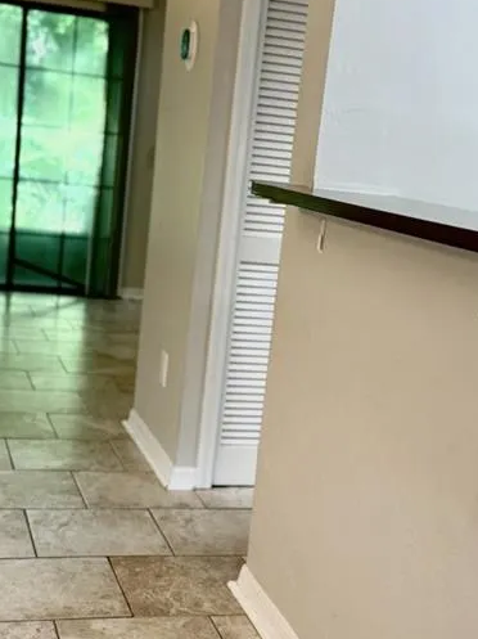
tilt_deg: -11.2
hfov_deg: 25.2
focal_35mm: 58
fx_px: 1069
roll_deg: -6.8
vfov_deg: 33.2
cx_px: 249
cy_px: 361
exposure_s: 1/120
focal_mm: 6.76
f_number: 1.78
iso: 160
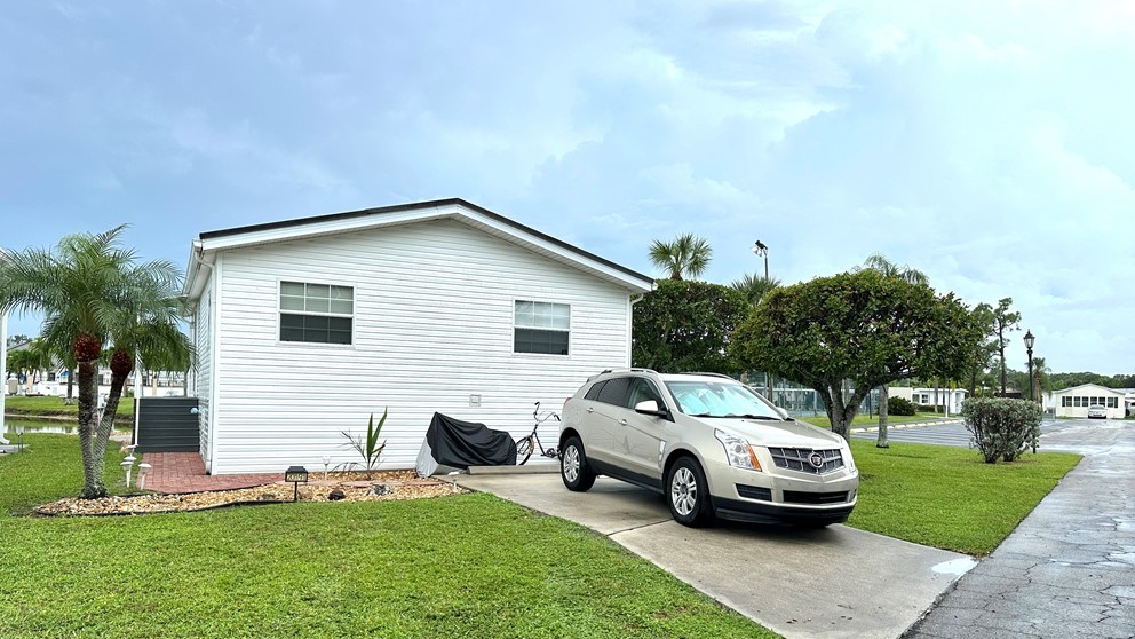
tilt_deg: +0.5
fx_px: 813
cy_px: 378
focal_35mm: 27
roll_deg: -0.7
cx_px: 568
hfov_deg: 69.9
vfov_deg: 42.7
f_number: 1.78
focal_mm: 6.86
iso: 80
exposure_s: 1/4184
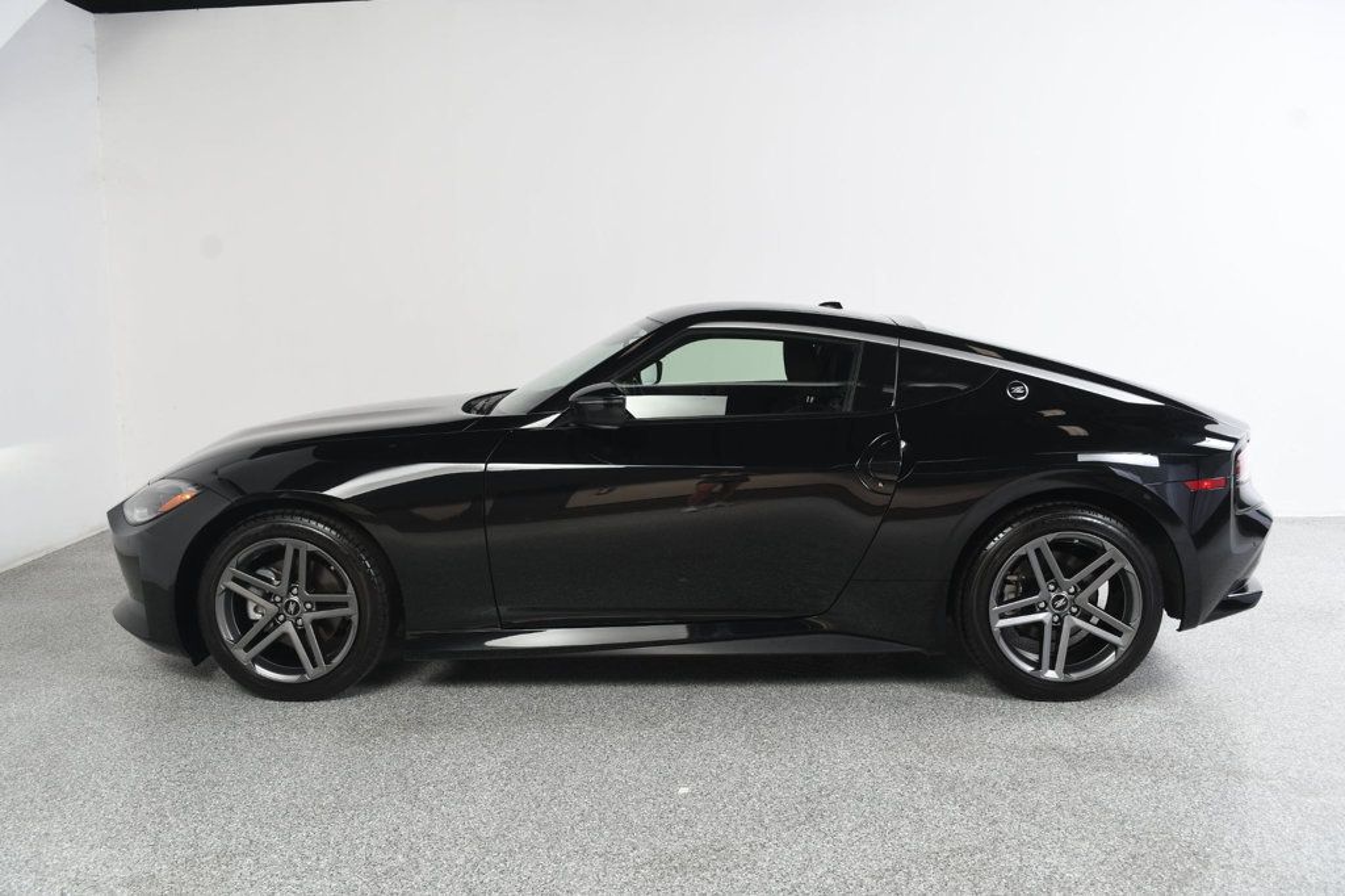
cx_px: 672
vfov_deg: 43.6
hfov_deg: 61.9
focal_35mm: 30
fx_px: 1120
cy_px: 448
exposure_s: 1/160
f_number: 7.1
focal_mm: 20
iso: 100
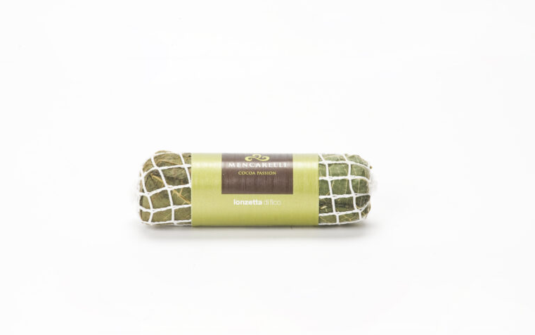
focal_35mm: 149
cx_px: 267
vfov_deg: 8.8
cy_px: 173
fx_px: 2173
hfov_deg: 14.0
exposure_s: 1/80
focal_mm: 145
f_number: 22
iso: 160
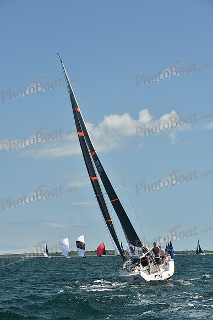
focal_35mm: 70
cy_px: 160
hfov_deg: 19.5
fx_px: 621
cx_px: 106
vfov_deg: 28.8
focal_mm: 70
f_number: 8
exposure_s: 1/640
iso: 320
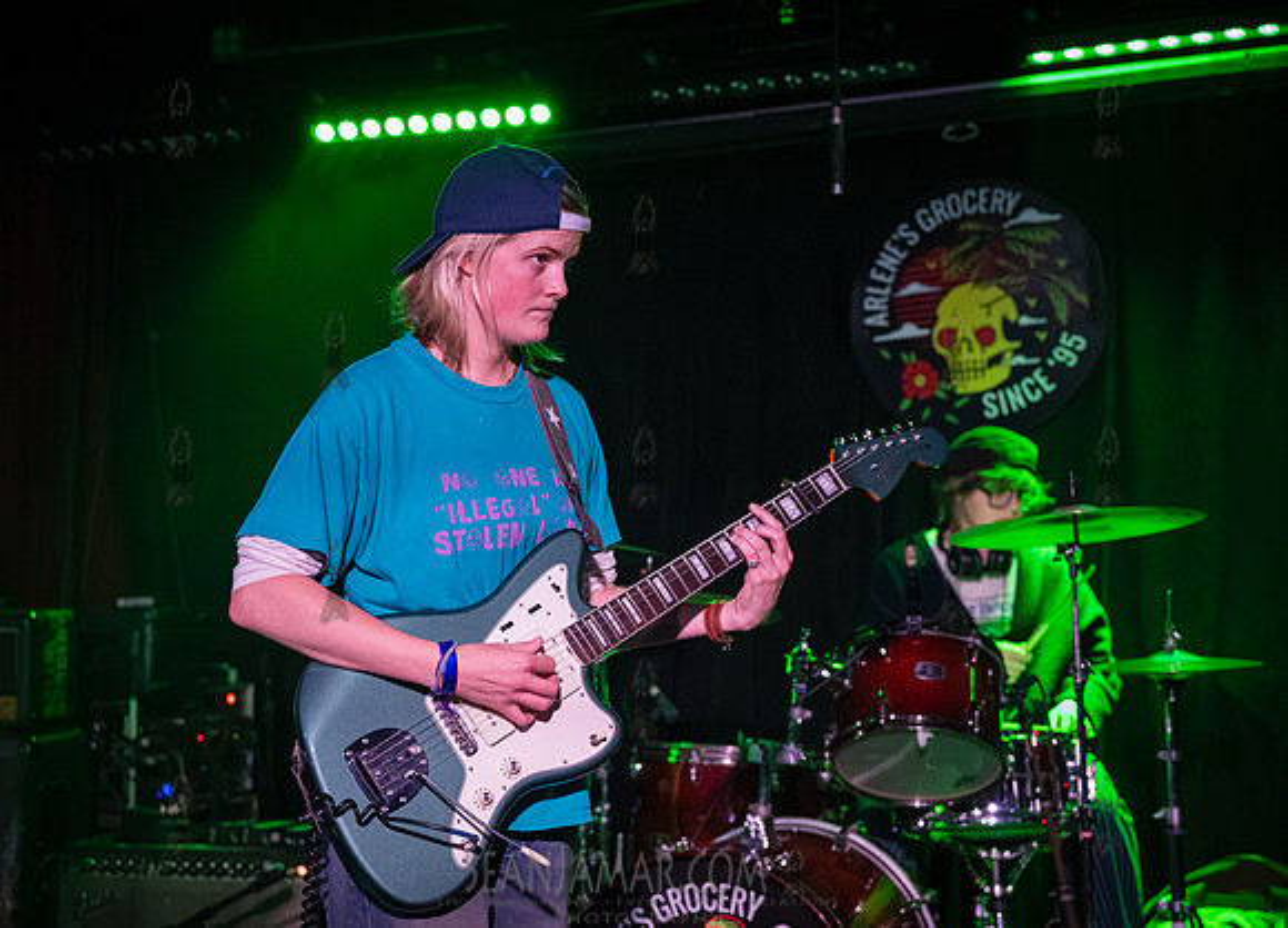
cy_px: 464
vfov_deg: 27.5
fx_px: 1894
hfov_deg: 37.5
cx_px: 592
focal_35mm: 52
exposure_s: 1/320
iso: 16000
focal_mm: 49
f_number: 3.2
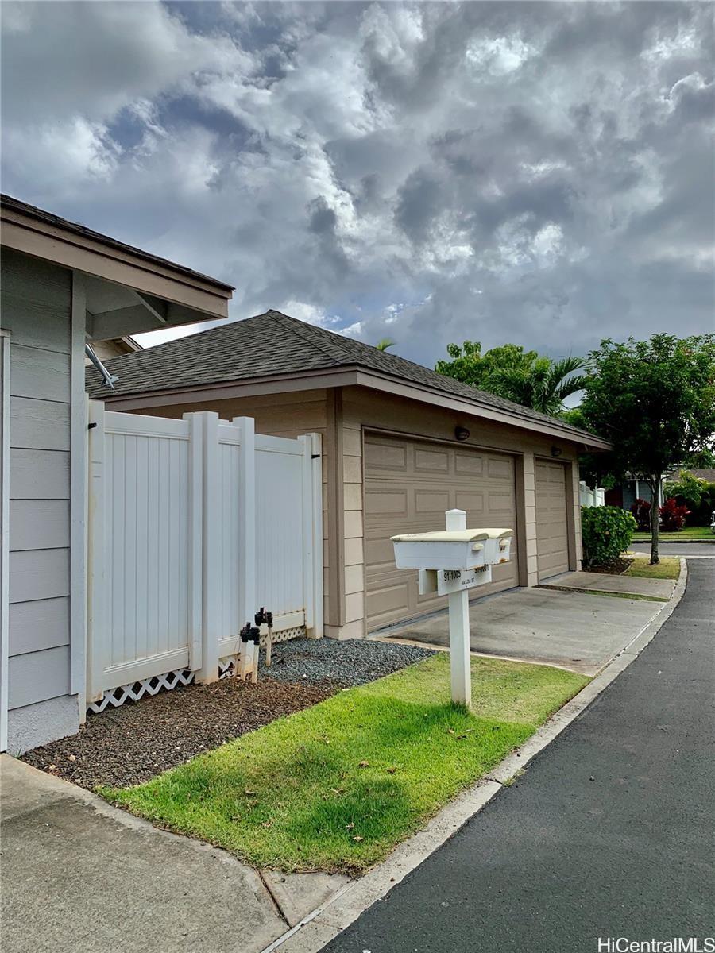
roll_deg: +0.5
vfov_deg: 67.3
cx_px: 358
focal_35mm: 26
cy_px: 476
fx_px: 716
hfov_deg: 53.1
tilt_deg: +4.6
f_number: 1.8
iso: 25
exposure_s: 1/2681
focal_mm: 4.25
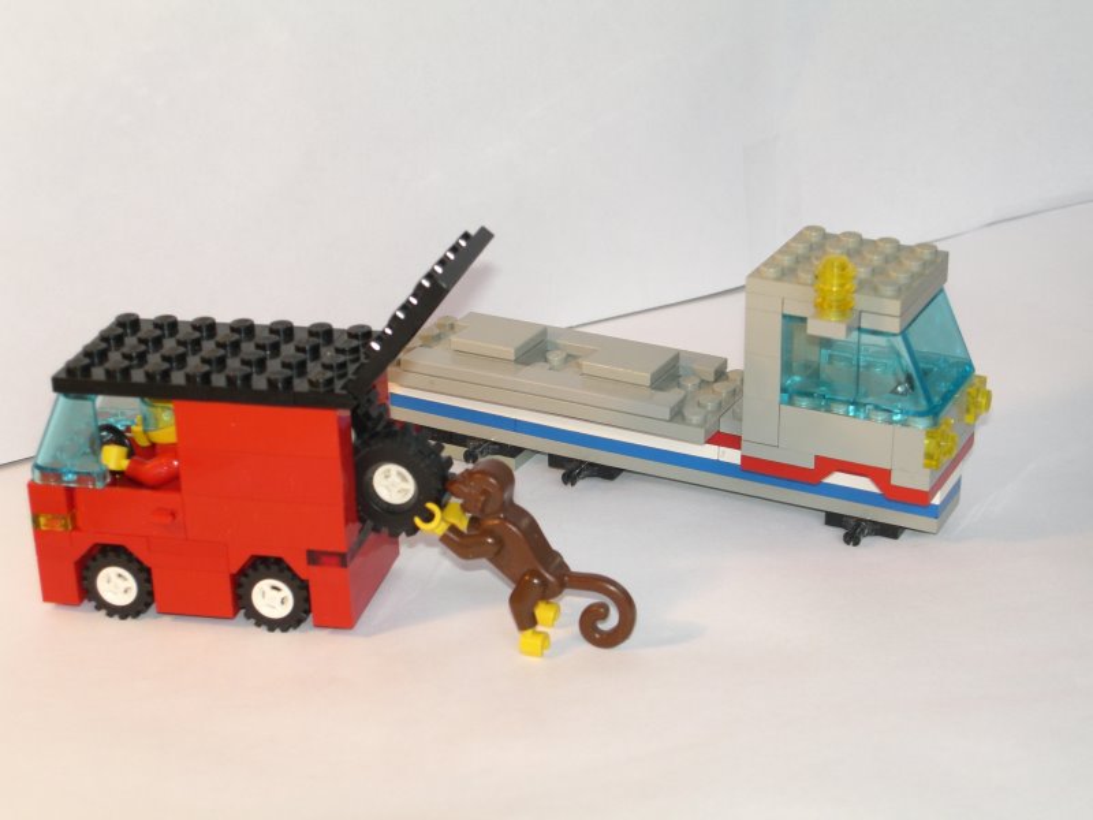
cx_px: 546
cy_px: 410
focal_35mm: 68
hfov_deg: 28.6
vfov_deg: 21.6
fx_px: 2147
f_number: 4
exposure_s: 1/100
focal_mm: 14.2
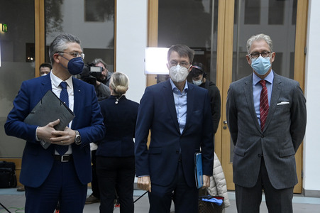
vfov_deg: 20.0
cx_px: 160
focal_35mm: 68
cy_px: 106
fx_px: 604
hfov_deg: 29.7
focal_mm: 68
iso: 6400
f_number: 6.3
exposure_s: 1/400
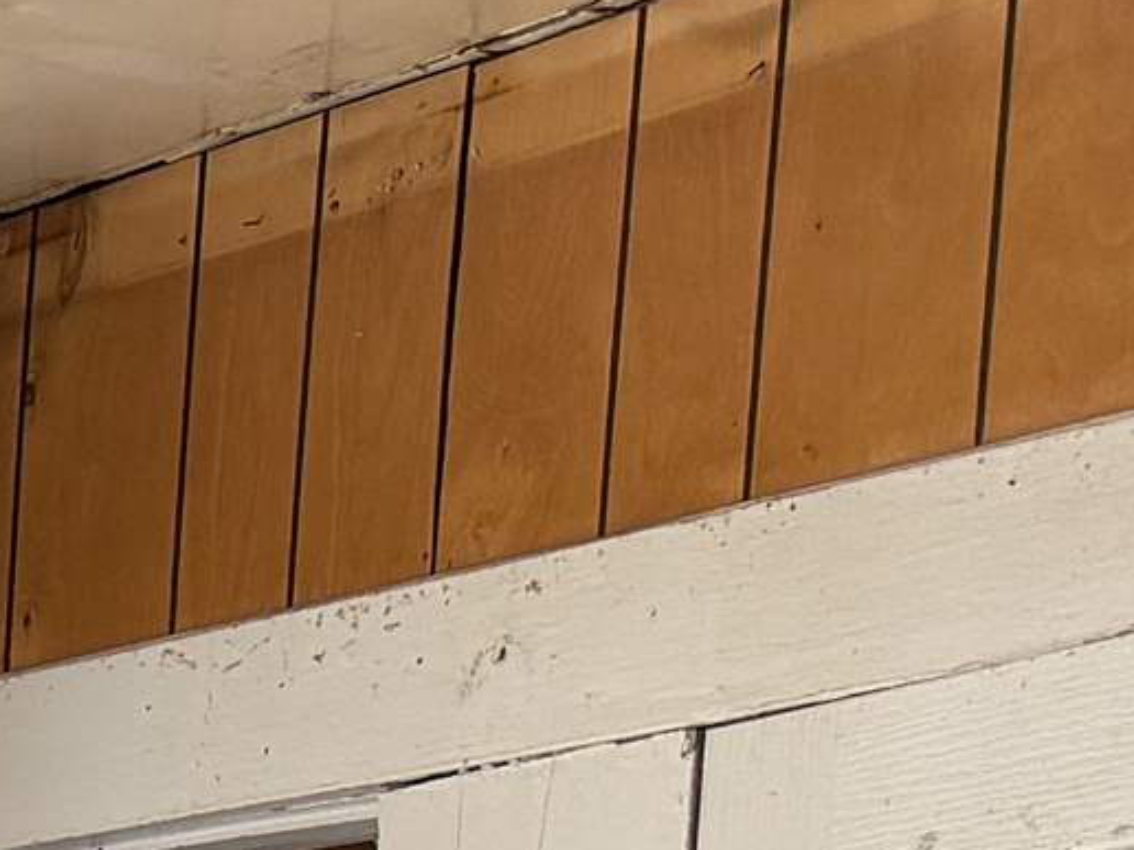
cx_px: -1431
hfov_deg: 11.7
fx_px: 4685
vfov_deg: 8.9
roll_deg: +0.4
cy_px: 2376
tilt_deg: -9.0
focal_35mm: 143
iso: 125
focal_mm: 6.76
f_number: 1.78
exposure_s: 1/146
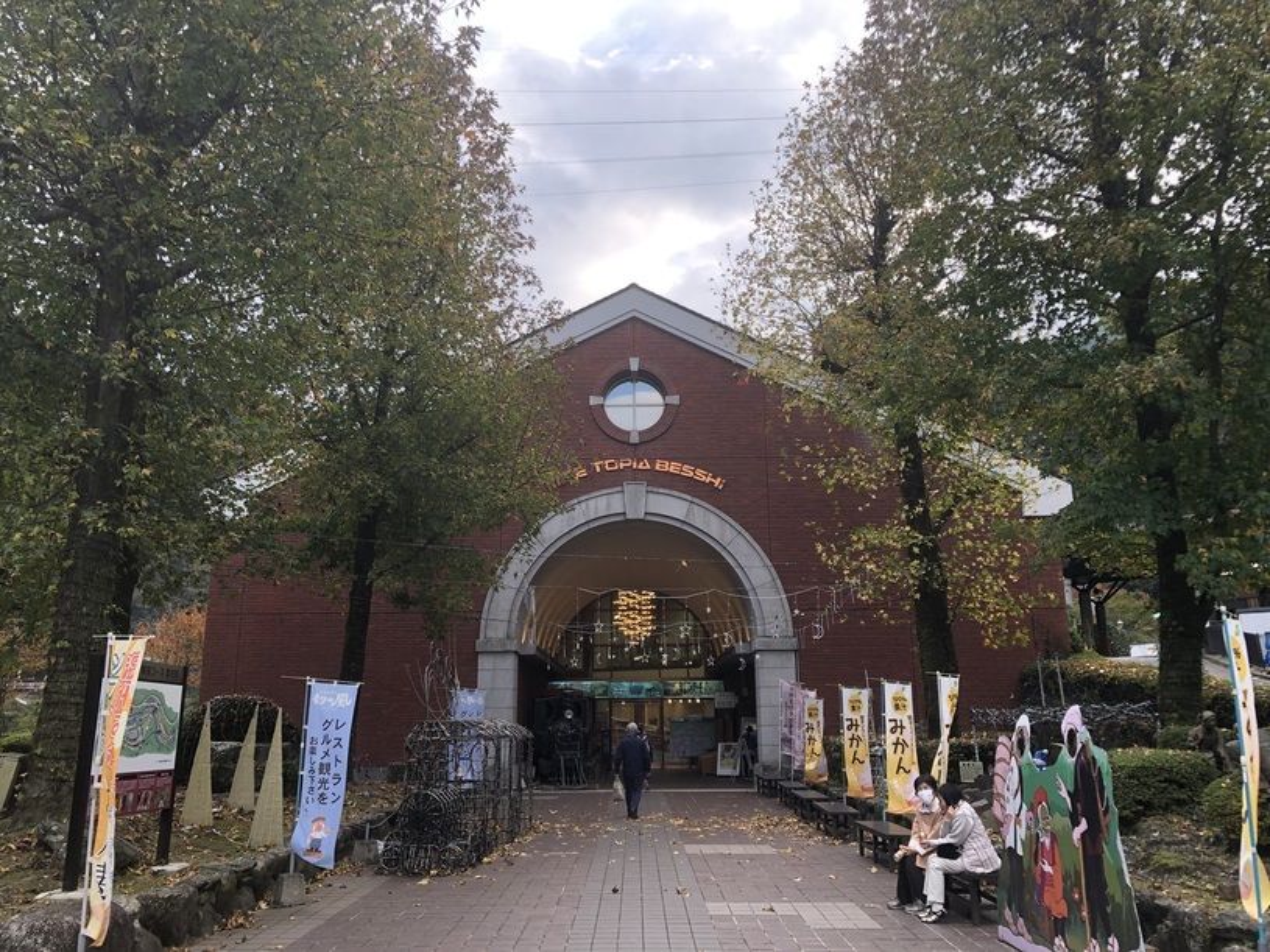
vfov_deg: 49.7
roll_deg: +1.4
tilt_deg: +13.1
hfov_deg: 63.5
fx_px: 1027
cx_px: 635
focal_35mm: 28
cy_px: 476
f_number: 1.8
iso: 20
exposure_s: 1/173
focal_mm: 3.99
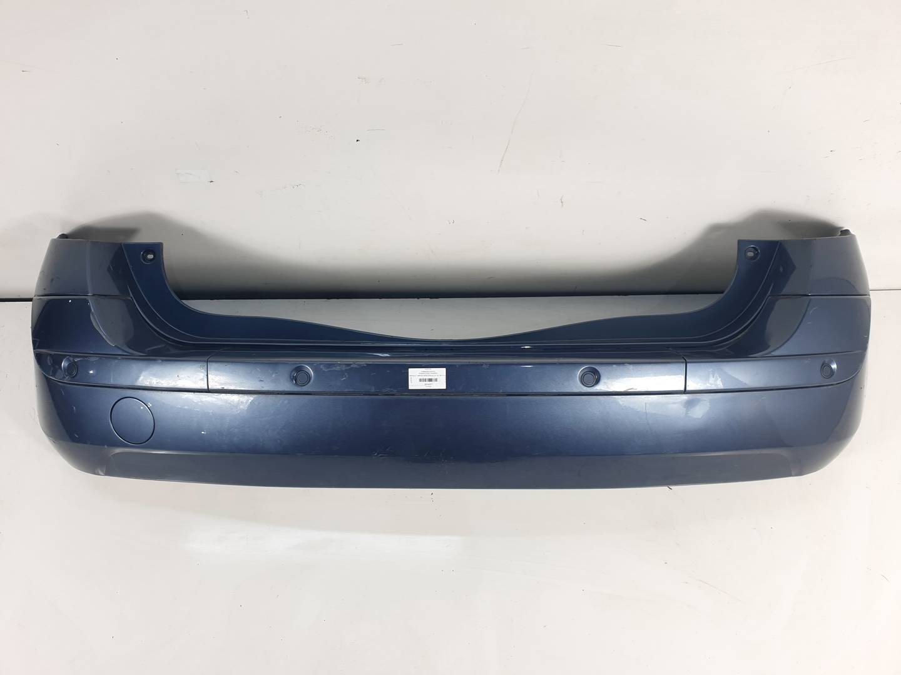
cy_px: 338
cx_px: 450
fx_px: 677
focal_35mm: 26
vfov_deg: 53.1
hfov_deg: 67.3
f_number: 2.4
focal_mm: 4.3
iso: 64
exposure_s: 1/100
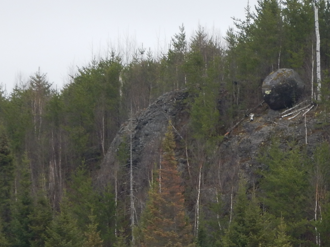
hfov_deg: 7.9
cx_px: 285
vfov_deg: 5.9
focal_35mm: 250
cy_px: 188
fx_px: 2383
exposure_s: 1/200
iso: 125
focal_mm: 19.7
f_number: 4.8
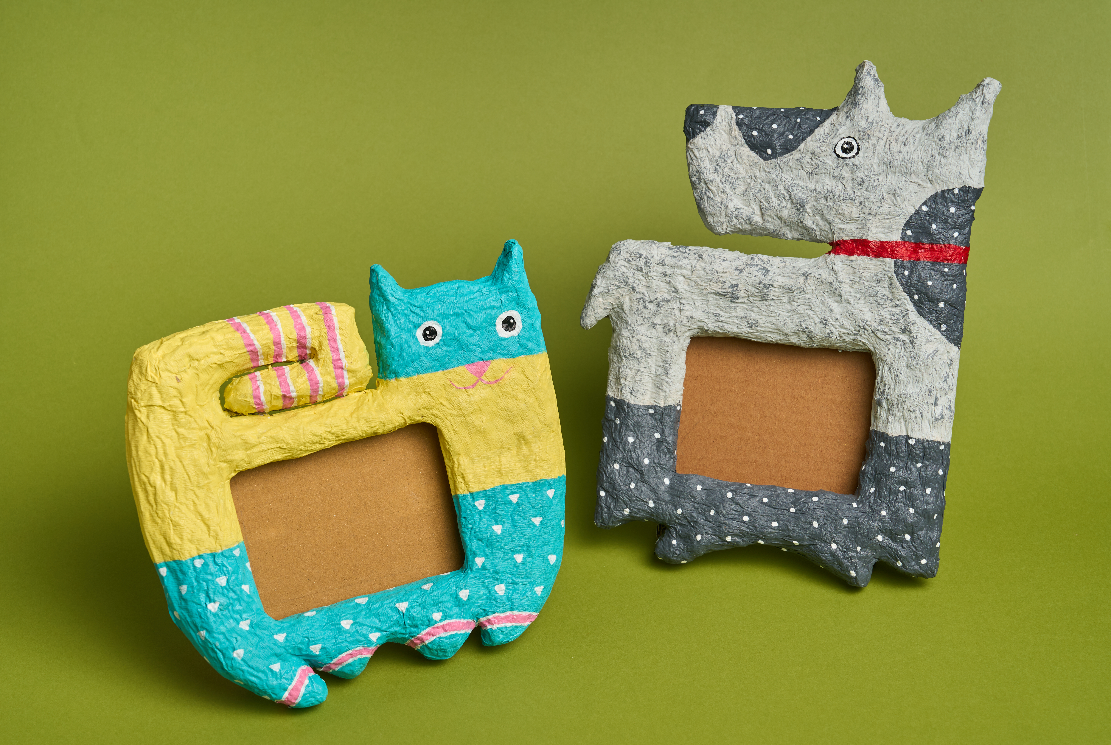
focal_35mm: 70
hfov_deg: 28.8
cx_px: 556
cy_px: 372
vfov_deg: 19.5
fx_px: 2164
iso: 125
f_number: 11
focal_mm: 70
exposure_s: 1/100
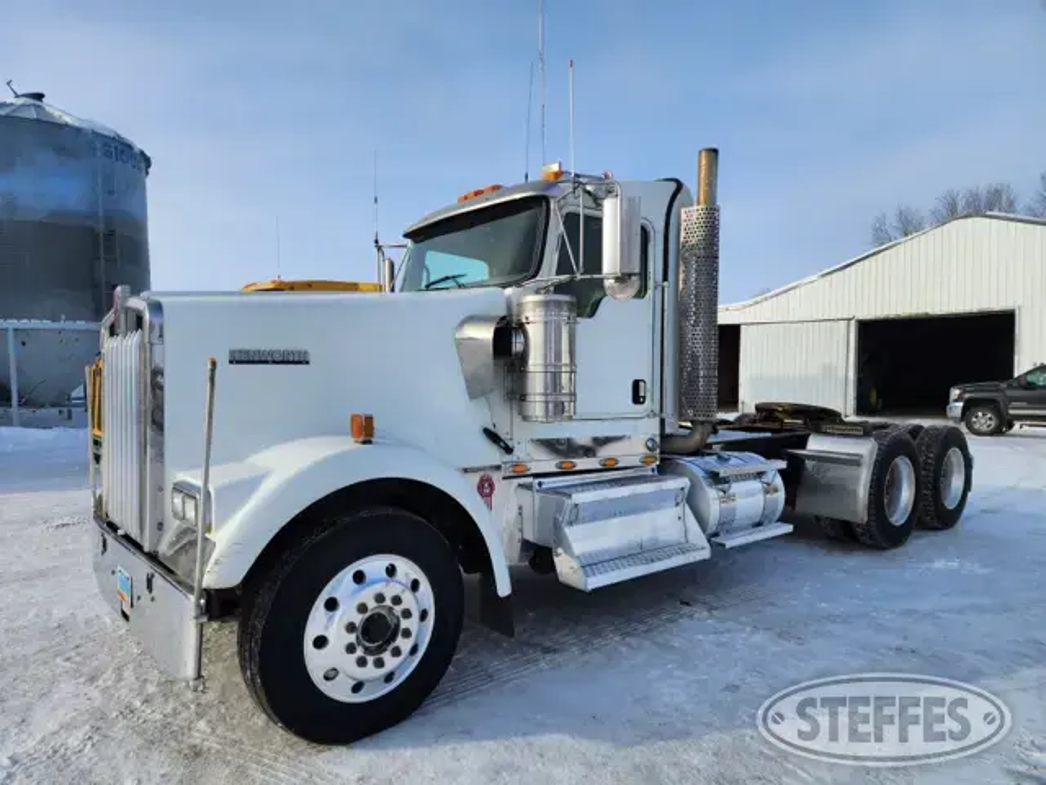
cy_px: 392
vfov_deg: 58.9
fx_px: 695
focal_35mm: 23
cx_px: 523
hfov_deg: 73.9
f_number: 1.8
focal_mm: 6.4
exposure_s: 1/1255
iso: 12
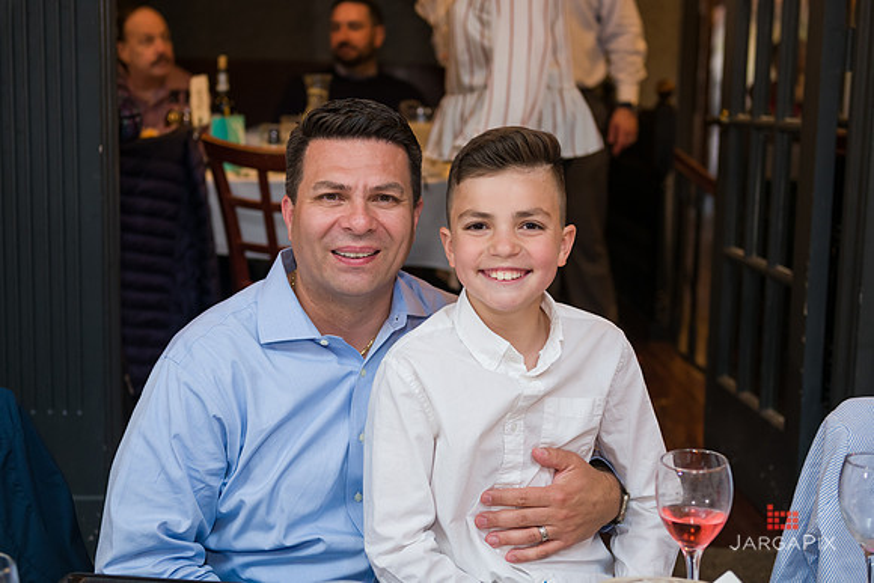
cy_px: 291
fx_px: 1378
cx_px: 437
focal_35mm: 57
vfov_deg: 23.9
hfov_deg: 35.2
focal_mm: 50
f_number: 3.2
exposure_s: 1/125
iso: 1000
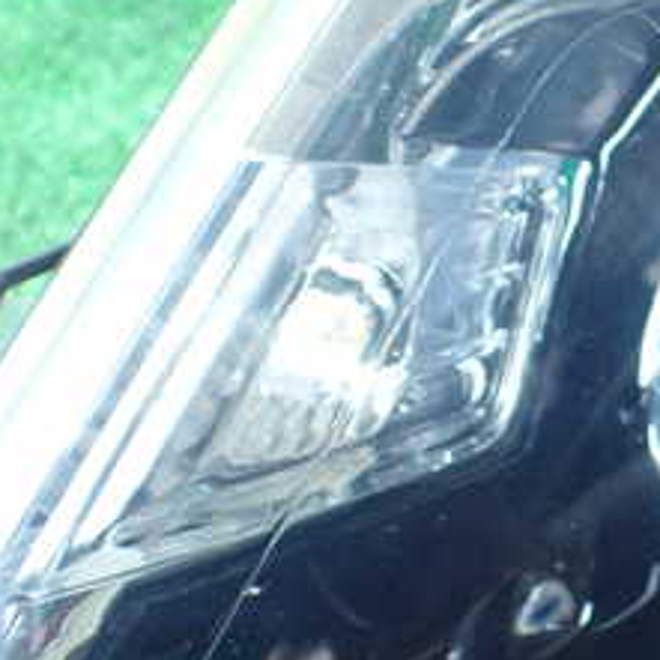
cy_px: 427
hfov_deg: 22.9
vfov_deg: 23.9
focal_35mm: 72
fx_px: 1553
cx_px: 678
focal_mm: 5.4
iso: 400
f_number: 2.3
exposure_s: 1/125
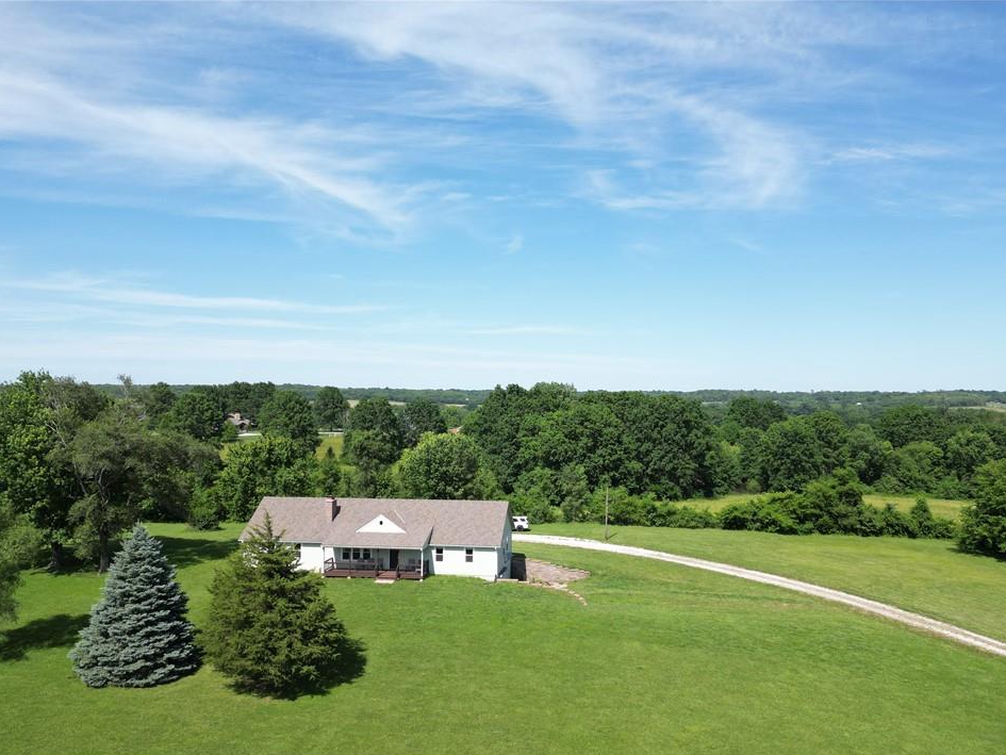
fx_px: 756
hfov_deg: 67.3
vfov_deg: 53.0
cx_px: 525
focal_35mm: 26
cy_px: 408
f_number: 1.7
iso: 100
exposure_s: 1/2000
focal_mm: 6.72
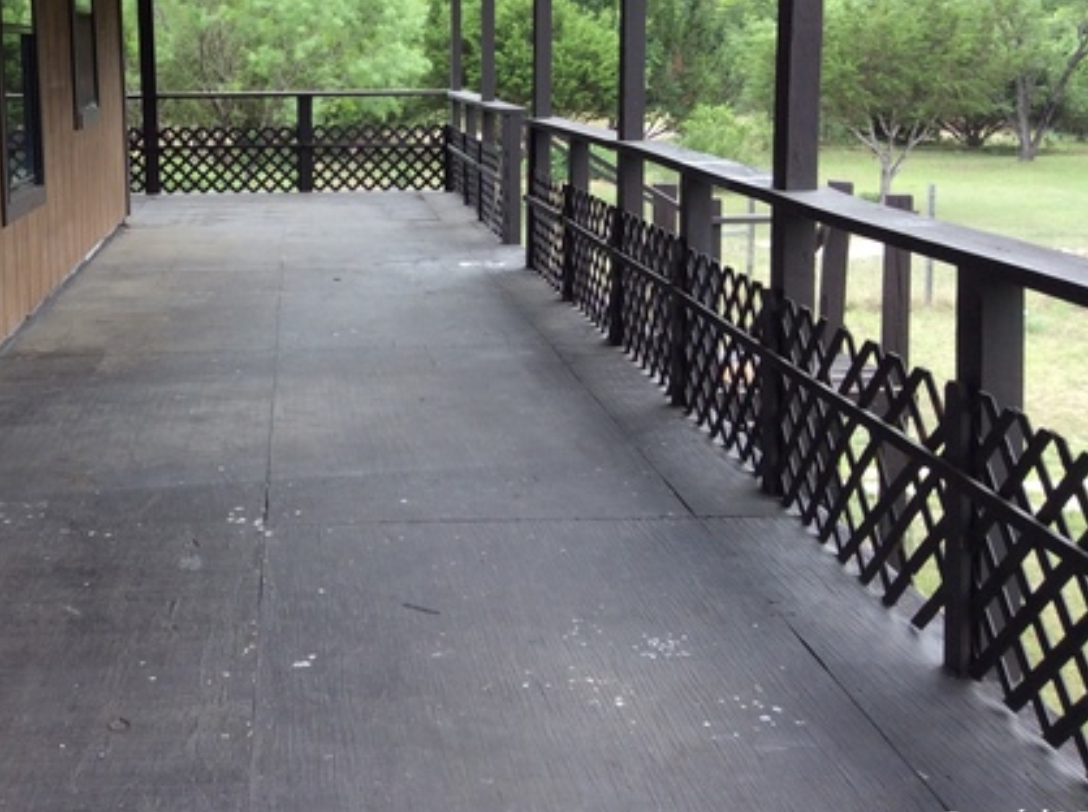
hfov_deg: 38.3
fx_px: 1537
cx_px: 312
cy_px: 245
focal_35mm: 49
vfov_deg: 29.3
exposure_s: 1/183
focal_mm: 3.3
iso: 32
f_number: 2.4
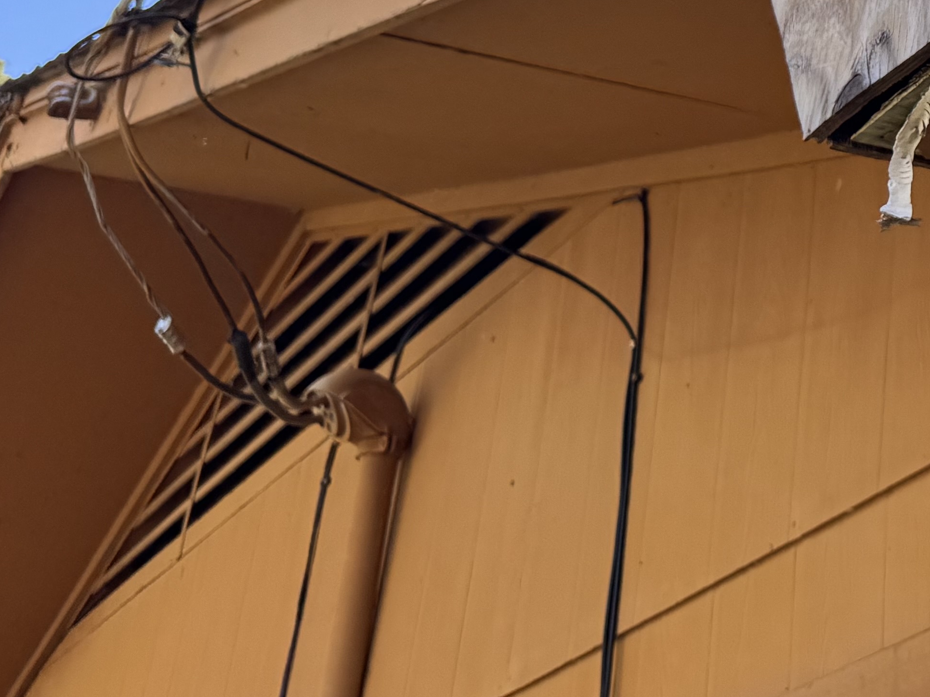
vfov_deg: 19.2
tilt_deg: +36.4
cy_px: -210
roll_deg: +10.0
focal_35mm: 71
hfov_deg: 23.1
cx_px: 1328
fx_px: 1907
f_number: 1.78
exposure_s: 1/1042
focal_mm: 6.76
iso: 80
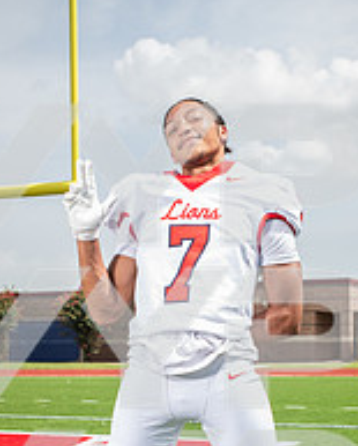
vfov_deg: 22.7
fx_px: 1097
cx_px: 199
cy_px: 340
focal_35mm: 83
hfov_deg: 18.5
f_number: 7.1
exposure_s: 1/500
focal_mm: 38
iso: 200
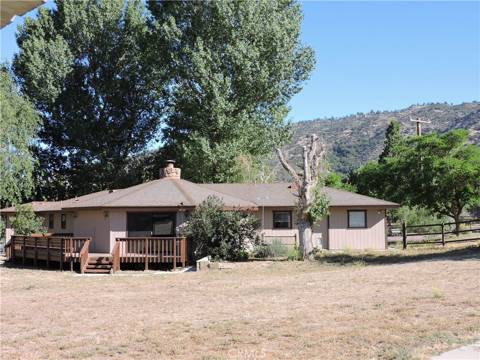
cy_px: 180
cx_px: 240
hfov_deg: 43.9
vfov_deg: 33.6
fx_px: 596
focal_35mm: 43
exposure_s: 1/500
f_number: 3.4
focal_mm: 7.7
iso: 100
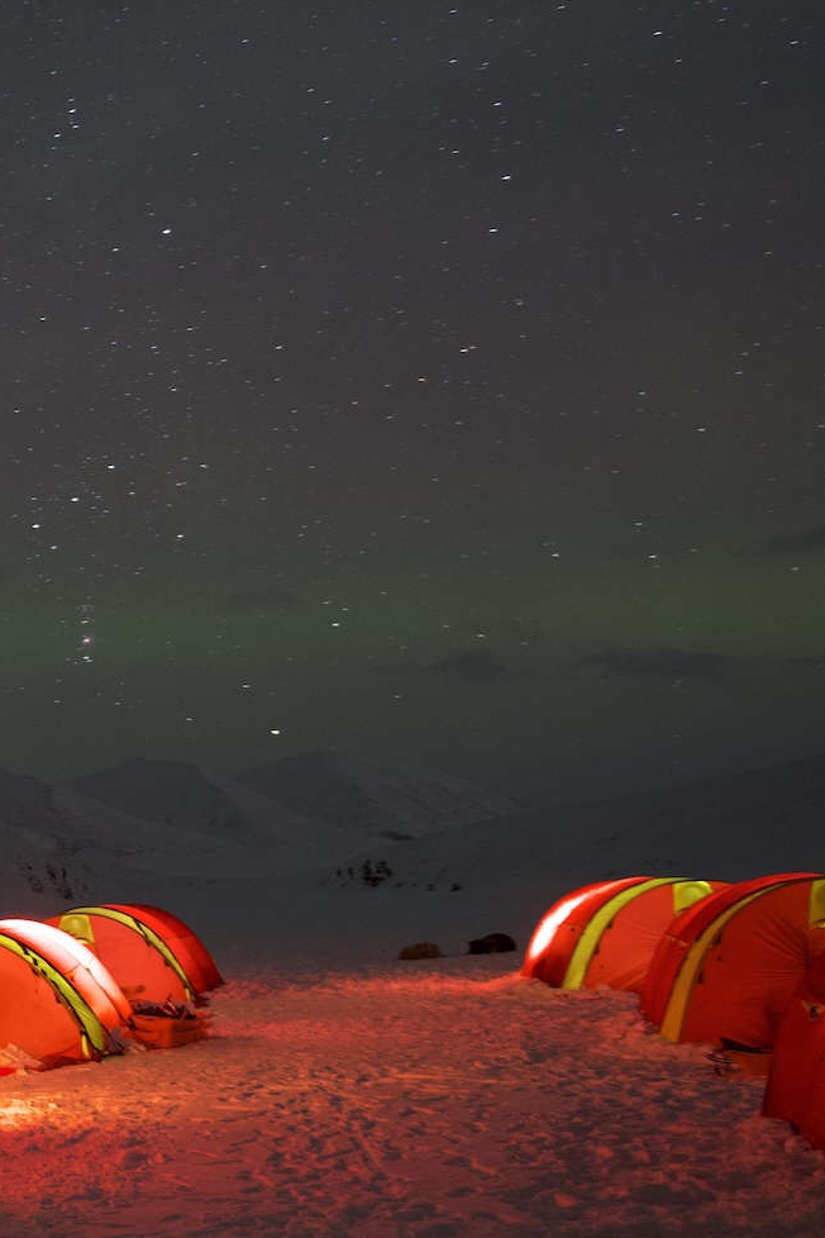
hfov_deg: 21.1
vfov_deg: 36.9
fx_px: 1856
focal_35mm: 54
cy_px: 625
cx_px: -421
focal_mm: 22
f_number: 2.8
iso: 1250
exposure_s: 20
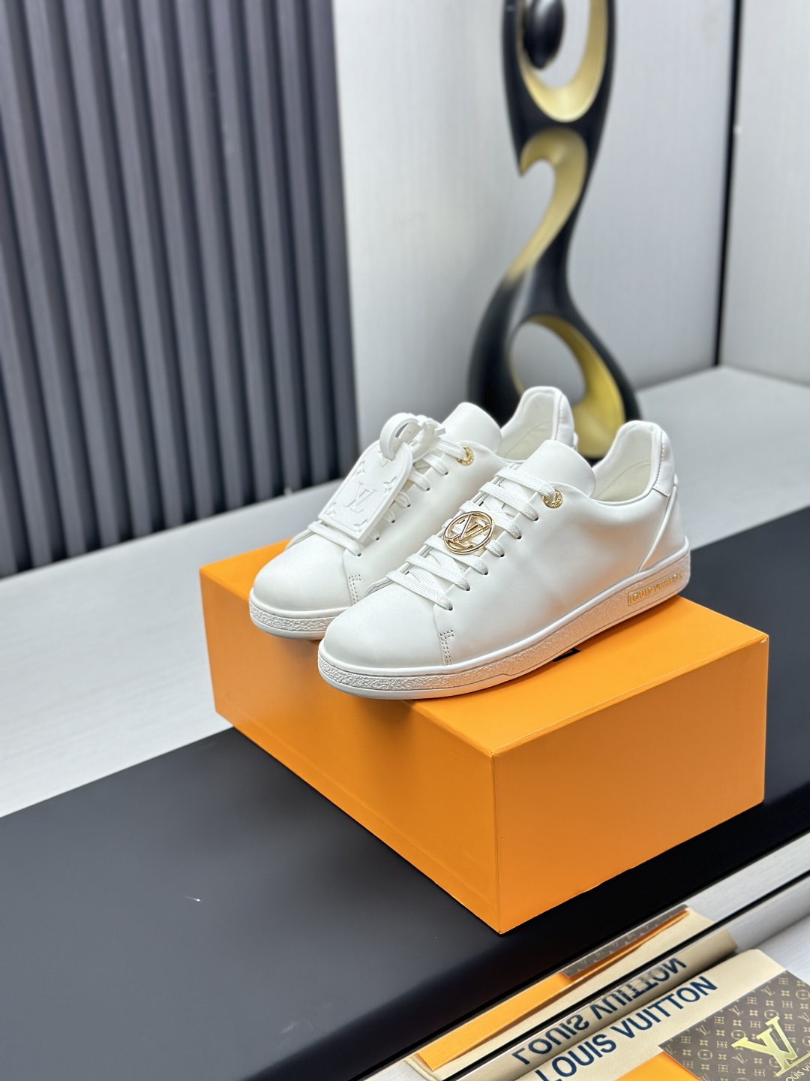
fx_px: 1498
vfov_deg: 39.7
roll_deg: +2.3
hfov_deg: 30.3
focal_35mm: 48
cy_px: 540
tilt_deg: -23.9
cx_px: 405
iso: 125
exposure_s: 1/100
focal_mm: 6.86
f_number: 1.78
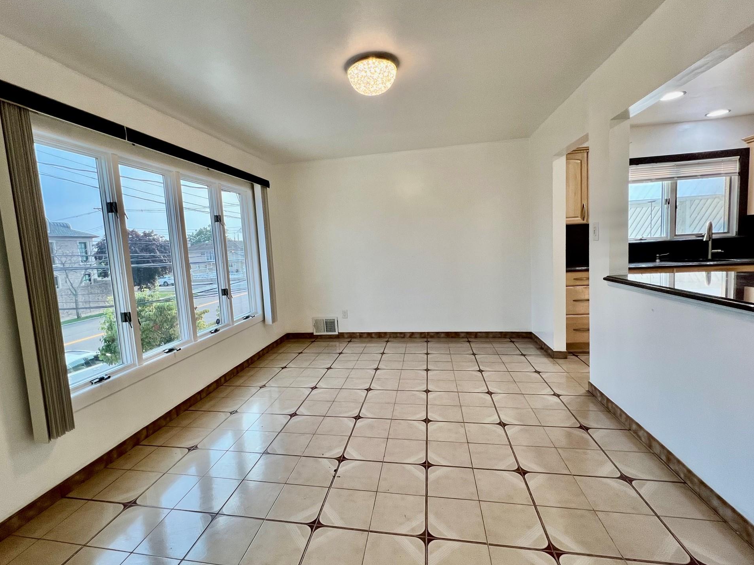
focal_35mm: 14
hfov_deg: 101.9
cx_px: 354
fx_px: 305
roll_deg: -1.9
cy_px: 281
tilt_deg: -5.7
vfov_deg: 85.7
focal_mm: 1.57
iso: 100
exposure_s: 1/120
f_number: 1.8
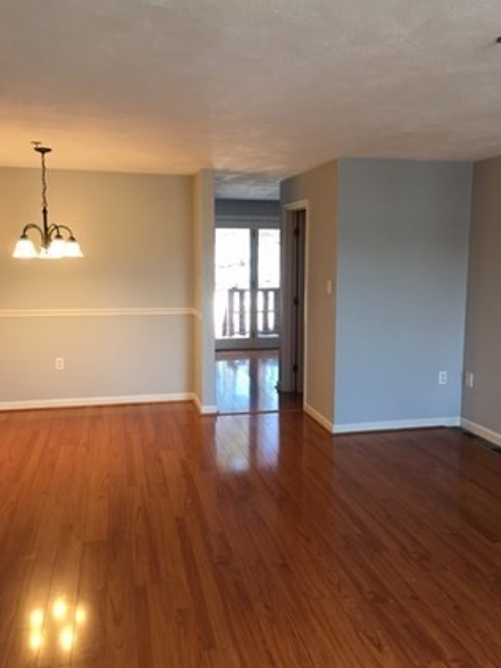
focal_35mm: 31
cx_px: 257
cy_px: 322
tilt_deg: -7.2
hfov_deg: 45.5
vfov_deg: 58.3
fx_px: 598
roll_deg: -0.2
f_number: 2.2
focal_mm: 4.15
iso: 25
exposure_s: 1/15
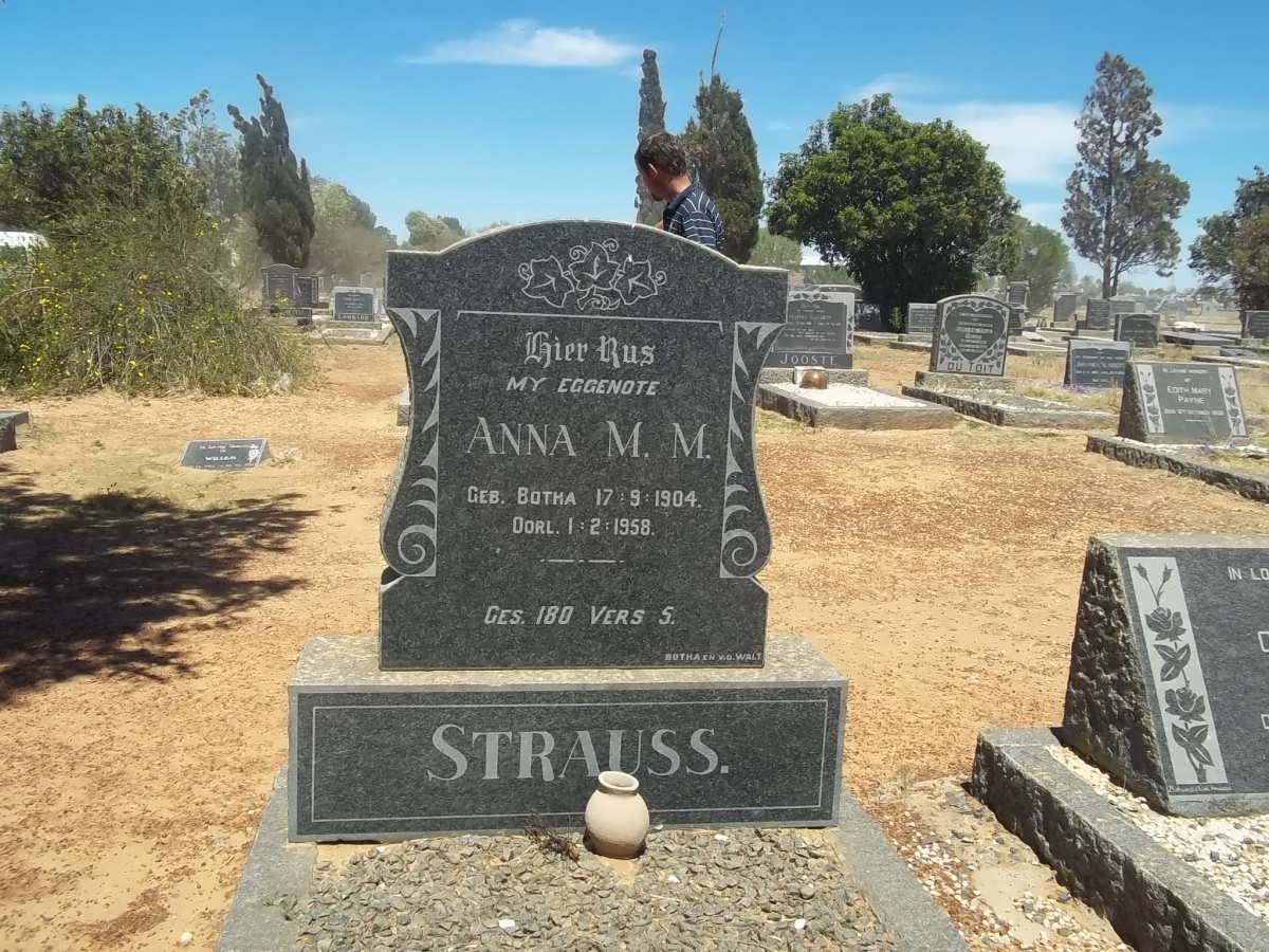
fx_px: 1173
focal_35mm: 32
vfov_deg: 44.2
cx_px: 634
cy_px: 476
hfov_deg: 56.8
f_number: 5.5
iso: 80
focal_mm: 5.7
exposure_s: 1/500
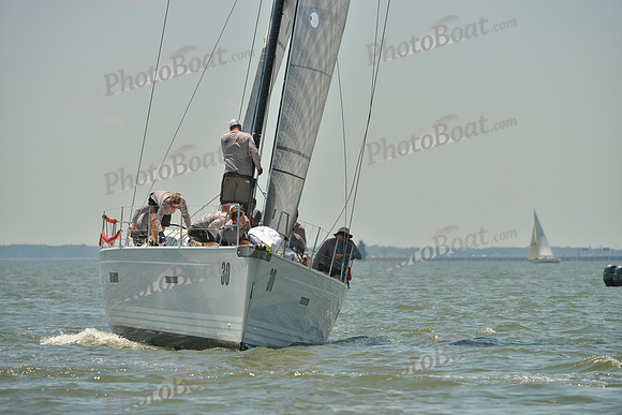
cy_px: 208
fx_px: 4839
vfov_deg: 4.9
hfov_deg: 7.4
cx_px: 311
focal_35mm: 280
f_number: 6.3
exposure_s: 1/1250
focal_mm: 280
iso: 200
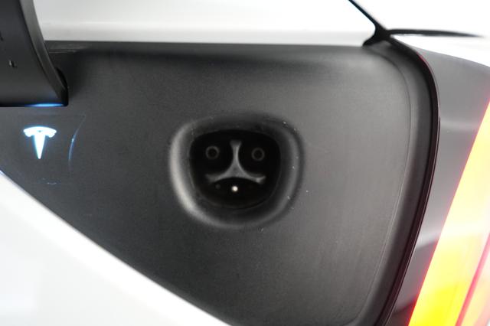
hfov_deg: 73.8
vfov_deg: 53.1
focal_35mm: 24
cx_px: 245
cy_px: 163
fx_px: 326
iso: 4000
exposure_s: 1/60
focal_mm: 24
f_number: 2.8
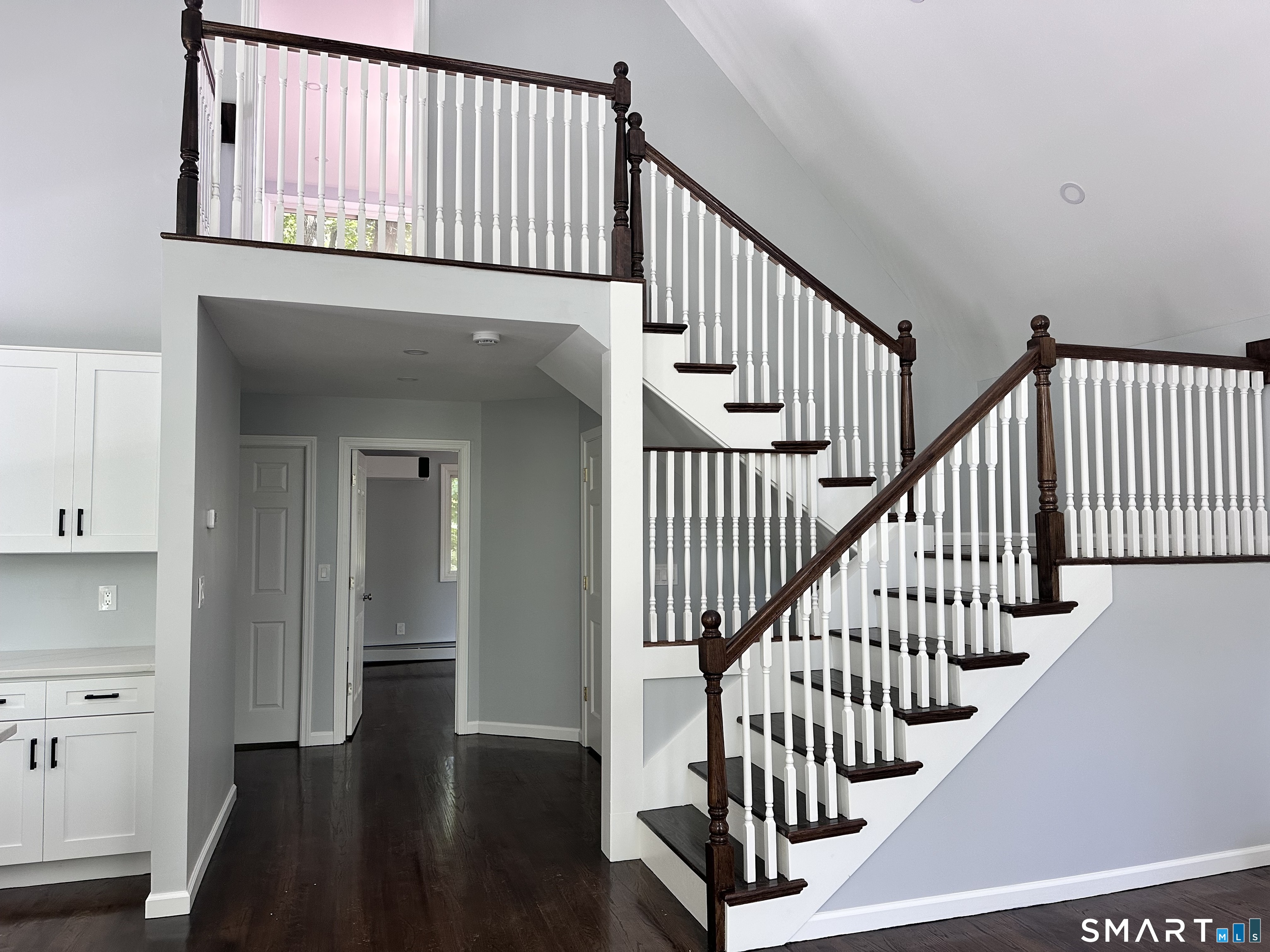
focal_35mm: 24
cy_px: 476
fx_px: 881
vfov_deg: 56.8
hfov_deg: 71.6
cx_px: 635
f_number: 1.78
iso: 200
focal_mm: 6.86
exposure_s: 1/121
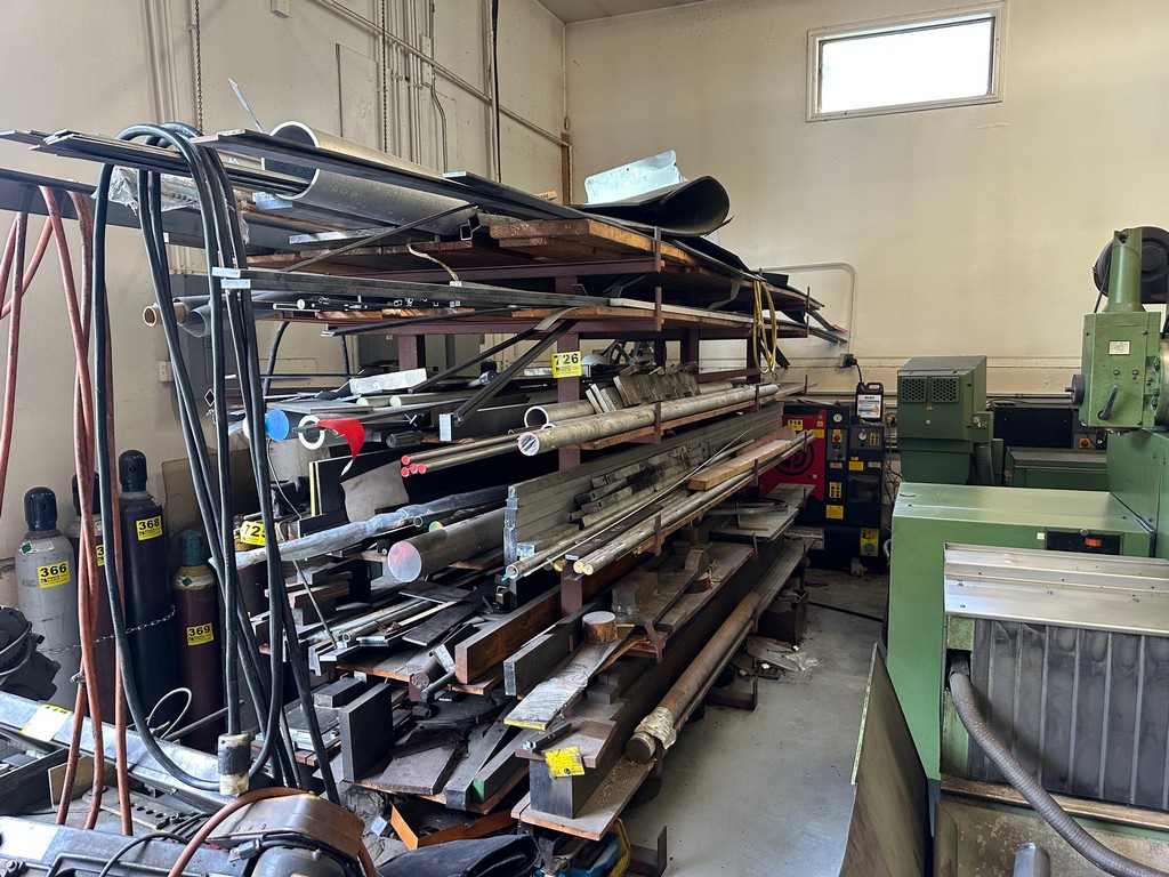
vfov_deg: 56.8
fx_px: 810
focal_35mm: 24
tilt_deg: -7.0
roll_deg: +0.7
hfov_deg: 71.6
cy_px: 438
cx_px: 584
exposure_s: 1/82
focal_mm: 6.86
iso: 250
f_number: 1.78
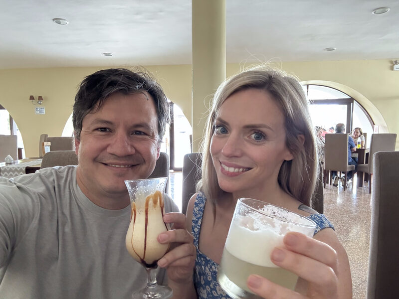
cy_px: 150
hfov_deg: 73.9
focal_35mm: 23
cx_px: 200
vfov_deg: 58.9
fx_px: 265
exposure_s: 1/30
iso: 500
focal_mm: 2.69
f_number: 1.9
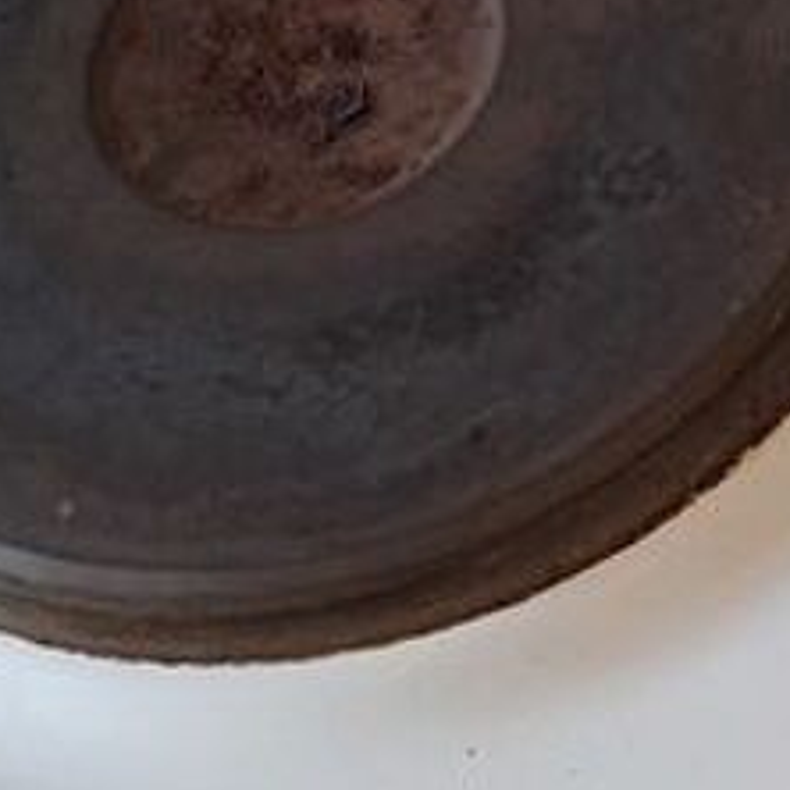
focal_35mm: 122
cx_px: 1245
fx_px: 3150
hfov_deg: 13.3
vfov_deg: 14.3
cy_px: 237
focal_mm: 5.54
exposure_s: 1/50
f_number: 1.8
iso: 250
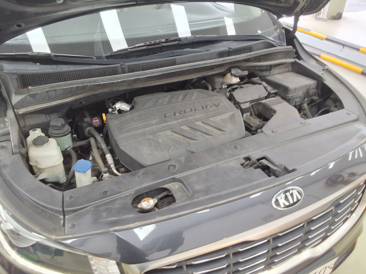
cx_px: 183
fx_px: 296
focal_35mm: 28
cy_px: 137
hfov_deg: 63.4
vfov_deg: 49.7
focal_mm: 2.91
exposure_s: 1/40
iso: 64
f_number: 1.9
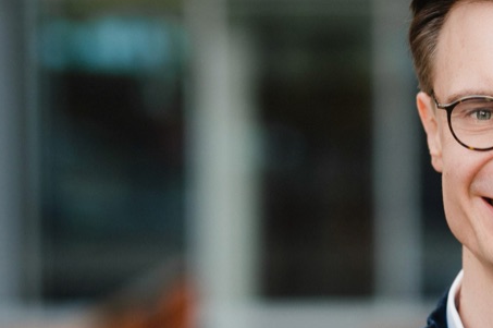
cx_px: 522
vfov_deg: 6.1
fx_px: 3078
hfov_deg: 9.1
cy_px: 294
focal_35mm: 225
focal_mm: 85
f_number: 2
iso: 100
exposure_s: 1/1000
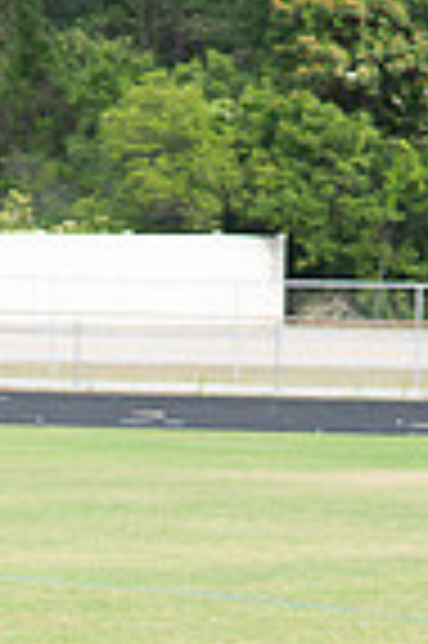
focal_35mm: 488
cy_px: 865
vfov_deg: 4.2
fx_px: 8723
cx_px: 81
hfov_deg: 2.8
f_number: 4
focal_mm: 120
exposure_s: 1/200
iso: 100
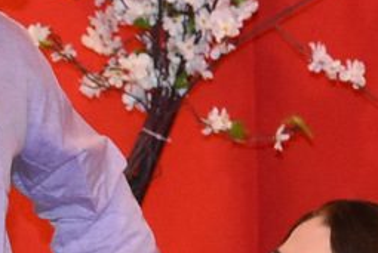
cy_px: 324
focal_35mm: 216
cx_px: 679
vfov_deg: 6.3
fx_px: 2273
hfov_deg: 9.1
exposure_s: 1/100
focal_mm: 23
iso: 3200
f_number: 4.5
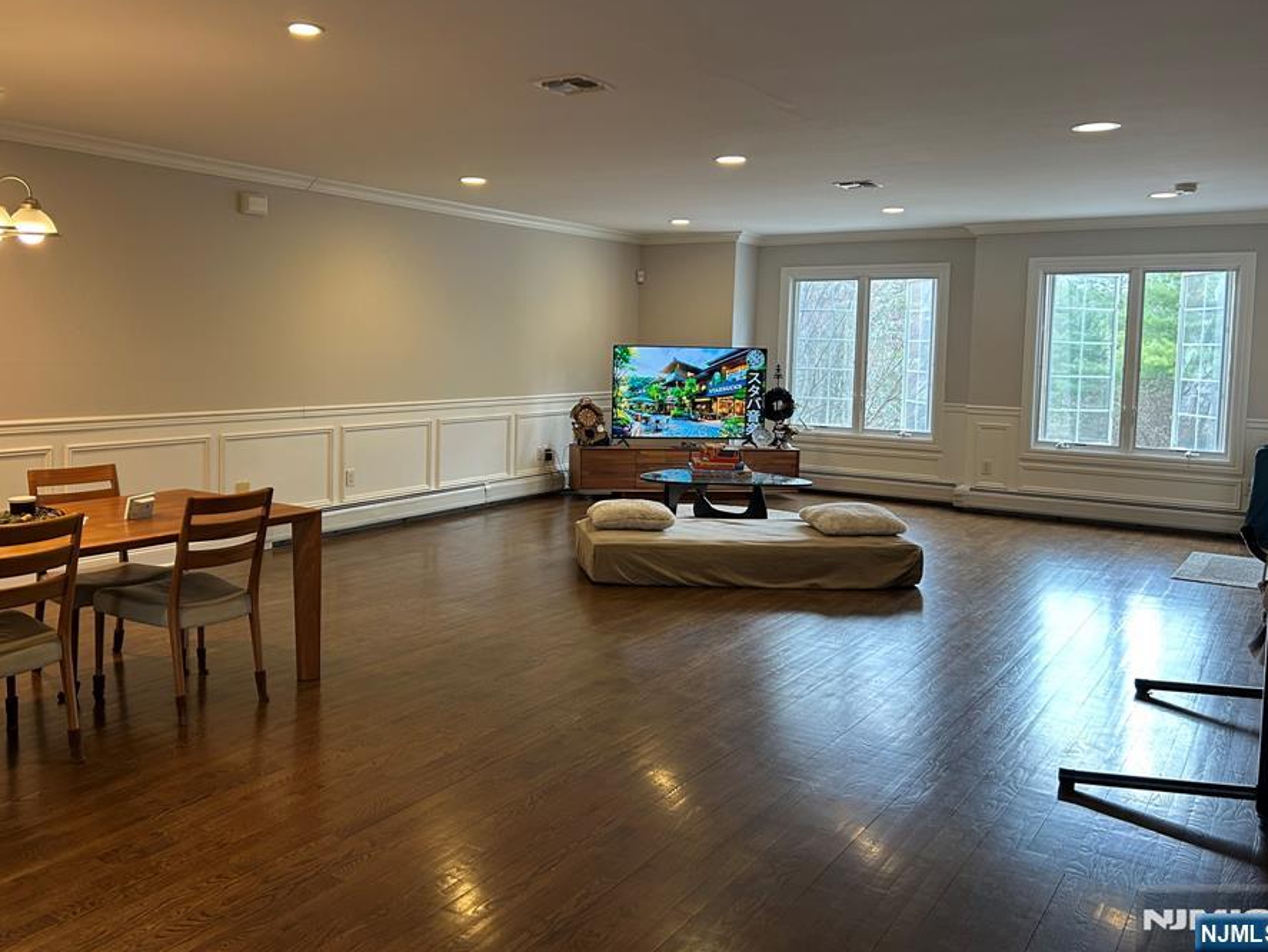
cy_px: 405
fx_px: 1099
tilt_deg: -3.6
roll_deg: -0.5
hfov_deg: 59.7
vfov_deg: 46.7
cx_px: 549
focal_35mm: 30
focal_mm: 5.7
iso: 125
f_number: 1.5
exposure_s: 1/120
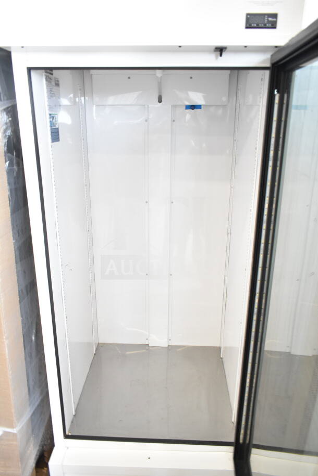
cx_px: 159
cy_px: 238
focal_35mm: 27
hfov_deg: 48.0
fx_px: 357
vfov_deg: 67.4
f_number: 4.5
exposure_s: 1/80
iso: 1600
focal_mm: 18
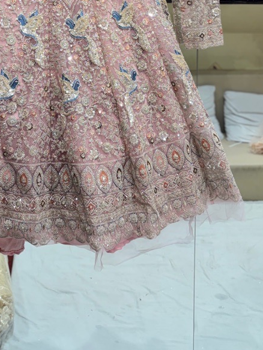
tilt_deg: -6.1
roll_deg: -1.3
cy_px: 14
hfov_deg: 25.6
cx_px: 98
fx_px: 577
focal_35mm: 57
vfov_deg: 31.6
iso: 50
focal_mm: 5.96
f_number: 1.6
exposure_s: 1/100
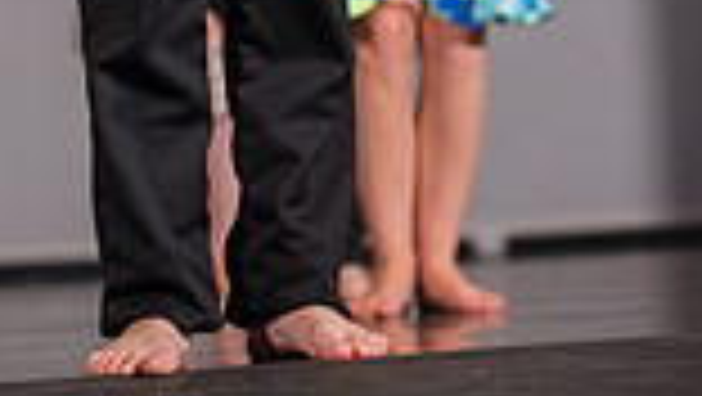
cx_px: 234
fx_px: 3930
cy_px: -459
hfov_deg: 10.2
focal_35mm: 211
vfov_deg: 5.6
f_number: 2.8
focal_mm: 70
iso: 400
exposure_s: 1/500
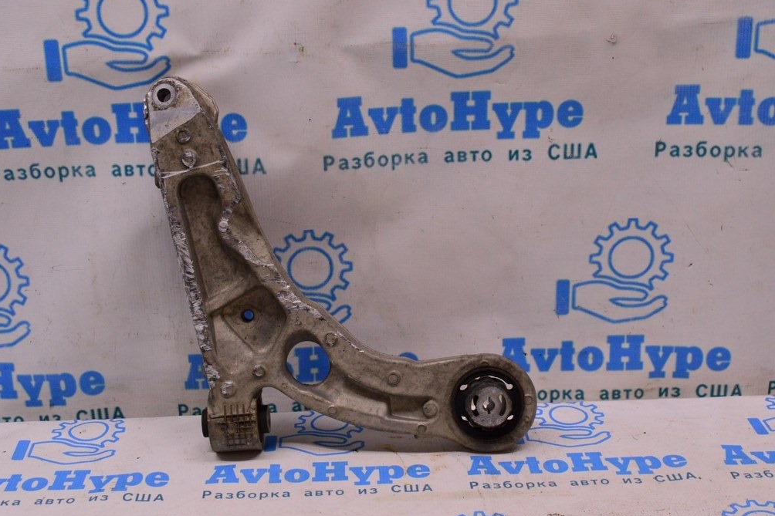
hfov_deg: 38.2
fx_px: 1119
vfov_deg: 26.0
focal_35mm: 52
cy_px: 256
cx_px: 381
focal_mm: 34
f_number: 8
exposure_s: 1/125
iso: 1600
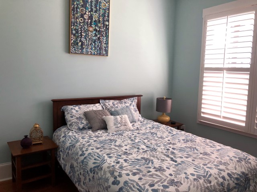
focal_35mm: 29
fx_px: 215
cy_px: 96
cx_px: 128
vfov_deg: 48.2
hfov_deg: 61.7
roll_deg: -0.7
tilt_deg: -8.3
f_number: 1.8
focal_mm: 3.99
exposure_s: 1/30
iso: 32
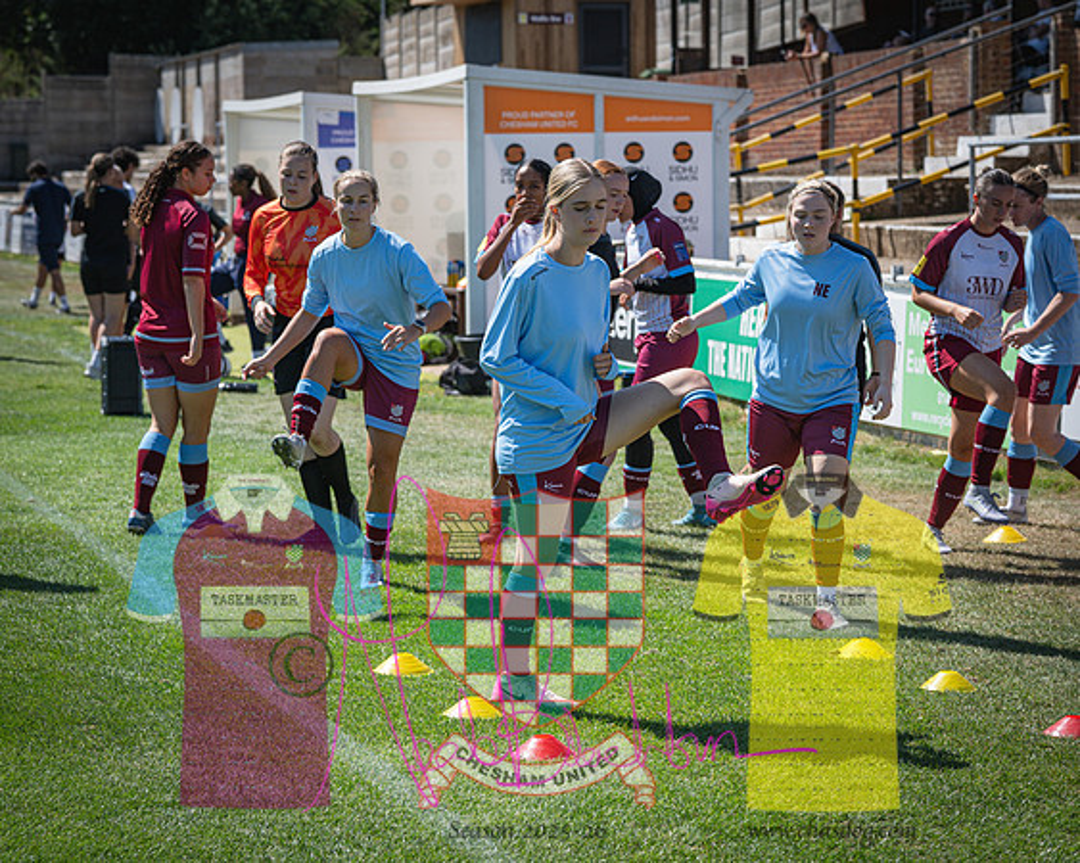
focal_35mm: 103
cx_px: 531
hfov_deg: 18.6
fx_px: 3290
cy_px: 451
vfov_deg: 14.9
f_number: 4
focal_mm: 74
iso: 200
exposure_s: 1/2000
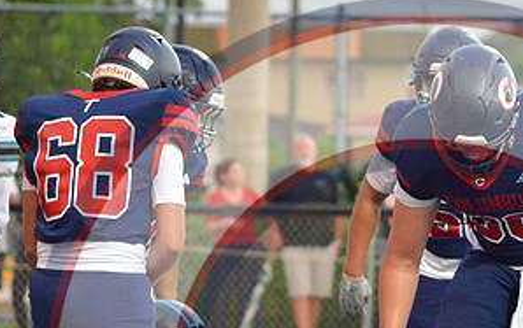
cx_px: 414
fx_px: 7192
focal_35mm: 504
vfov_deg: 2.6
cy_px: 328
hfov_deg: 4.2
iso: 4500
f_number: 5
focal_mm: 170
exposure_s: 1/500
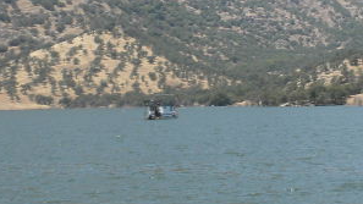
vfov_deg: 11.4
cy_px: 42
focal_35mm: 106
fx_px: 1020
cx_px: 313
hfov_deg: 19.9
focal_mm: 6.6
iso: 64
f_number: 10
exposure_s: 1/72.4
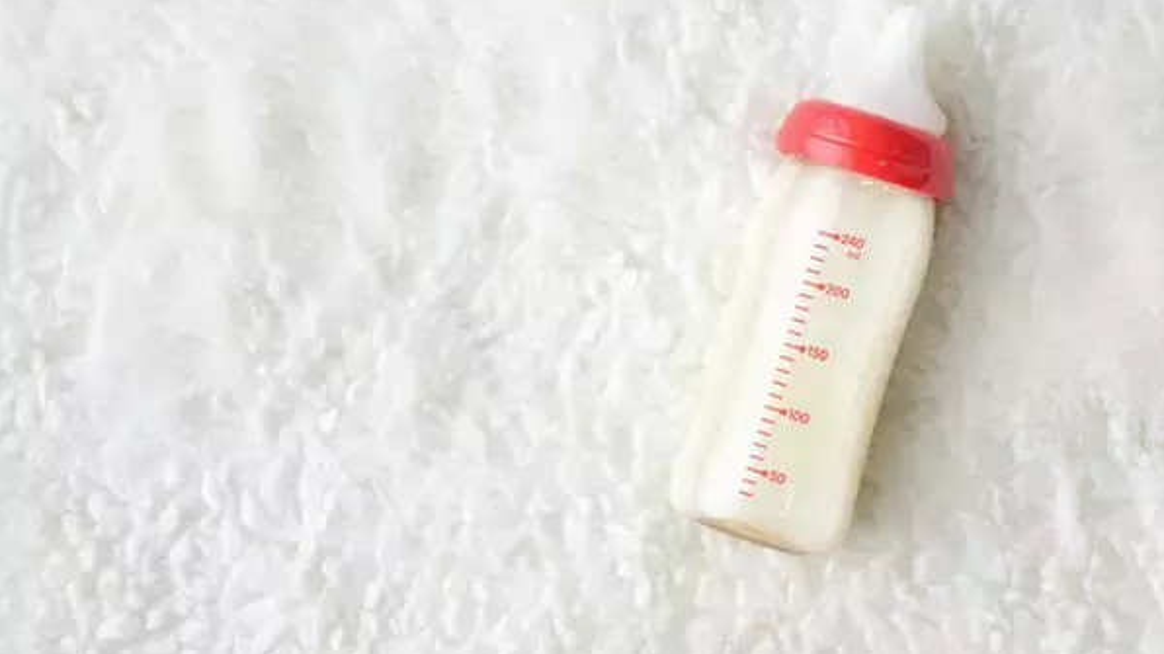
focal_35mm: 97
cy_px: 275
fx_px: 2993
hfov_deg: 22.0
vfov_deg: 12.5
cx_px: 584
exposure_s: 1/60
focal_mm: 92
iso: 640
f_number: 10
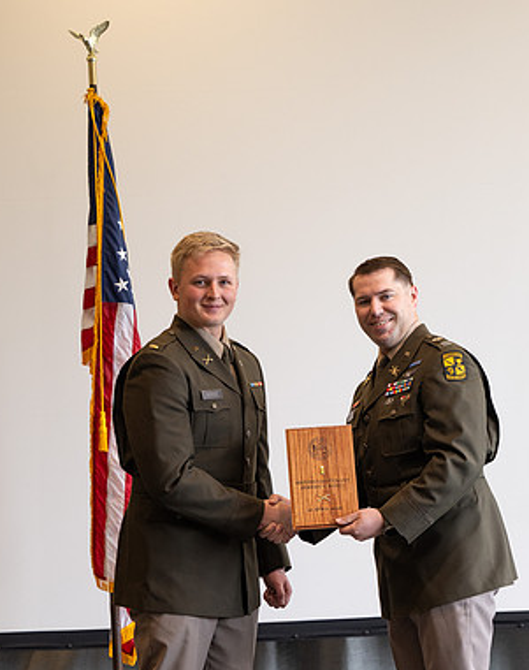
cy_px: 382
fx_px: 2307
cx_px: 491
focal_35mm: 117
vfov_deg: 16.5
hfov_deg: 13.0
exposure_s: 1/200
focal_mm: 70
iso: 500
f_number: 2.8
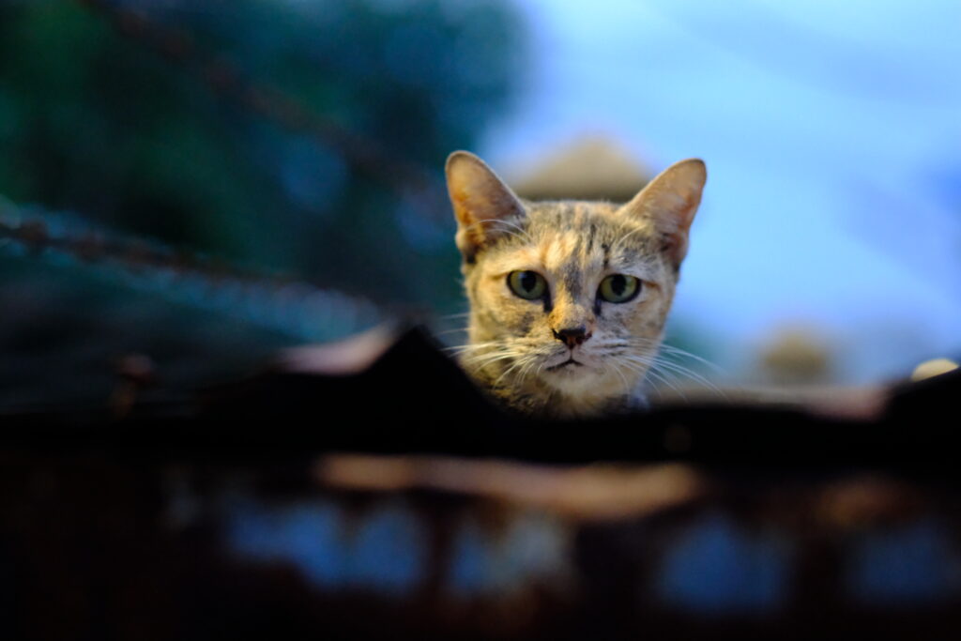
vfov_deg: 16.3
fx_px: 2242
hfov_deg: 24.2
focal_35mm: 84
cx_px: 480
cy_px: 320
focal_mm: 56
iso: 6400
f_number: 2.2
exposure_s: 1/125
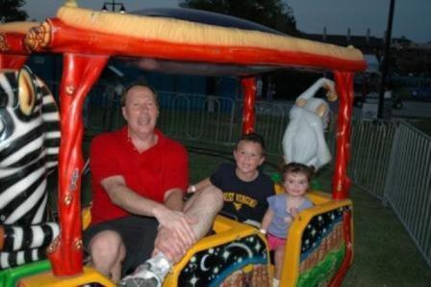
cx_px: 216
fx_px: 449
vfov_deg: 35.4
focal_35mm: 38
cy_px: 144
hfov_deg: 51.3
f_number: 3.8
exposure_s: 1/60
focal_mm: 25
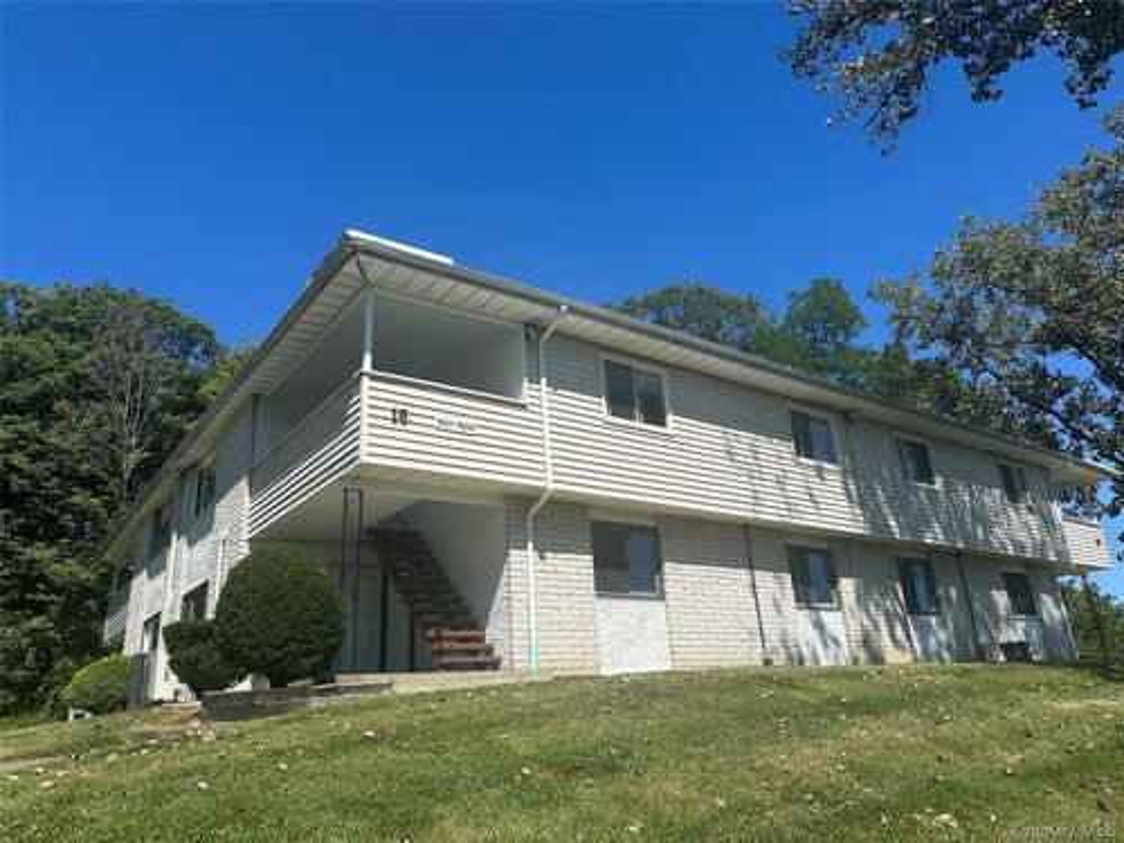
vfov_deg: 56.8
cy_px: 422
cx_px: 562
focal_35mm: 24
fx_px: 779
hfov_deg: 71.6
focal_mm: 6.86
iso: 80
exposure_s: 1/5525
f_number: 1.78
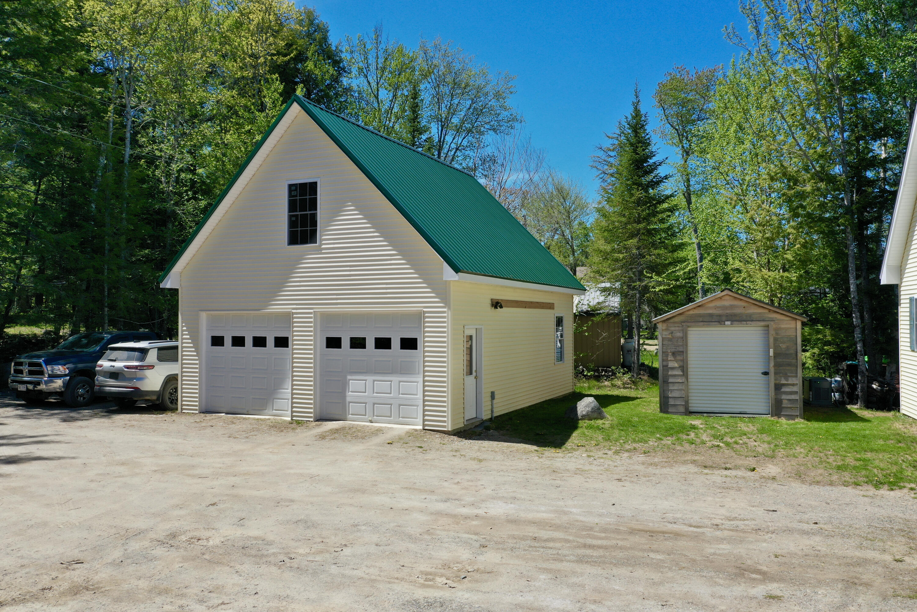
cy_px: 306
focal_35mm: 28
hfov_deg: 65.5
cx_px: 458
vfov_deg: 46.4
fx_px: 713
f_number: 5.6
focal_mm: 10.26
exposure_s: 1/500
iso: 100
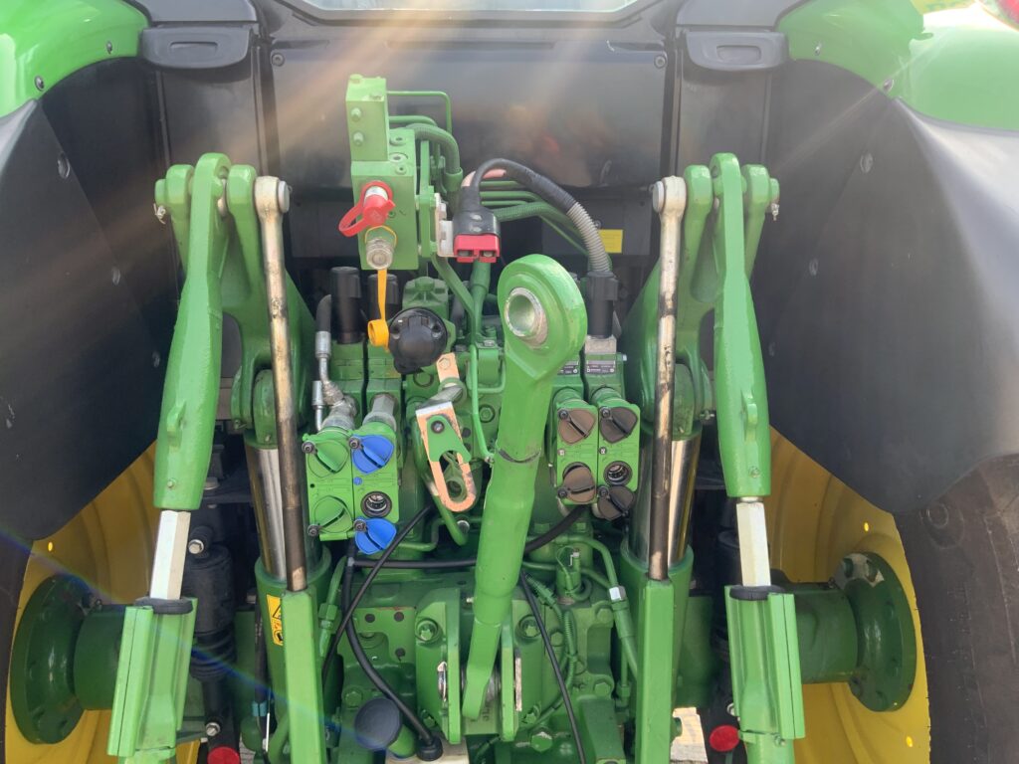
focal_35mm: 29
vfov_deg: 48.2
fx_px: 854
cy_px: 382
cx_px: 510
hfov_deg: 61.7
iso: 16
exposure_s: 1/122
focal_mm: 3
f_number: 1.8
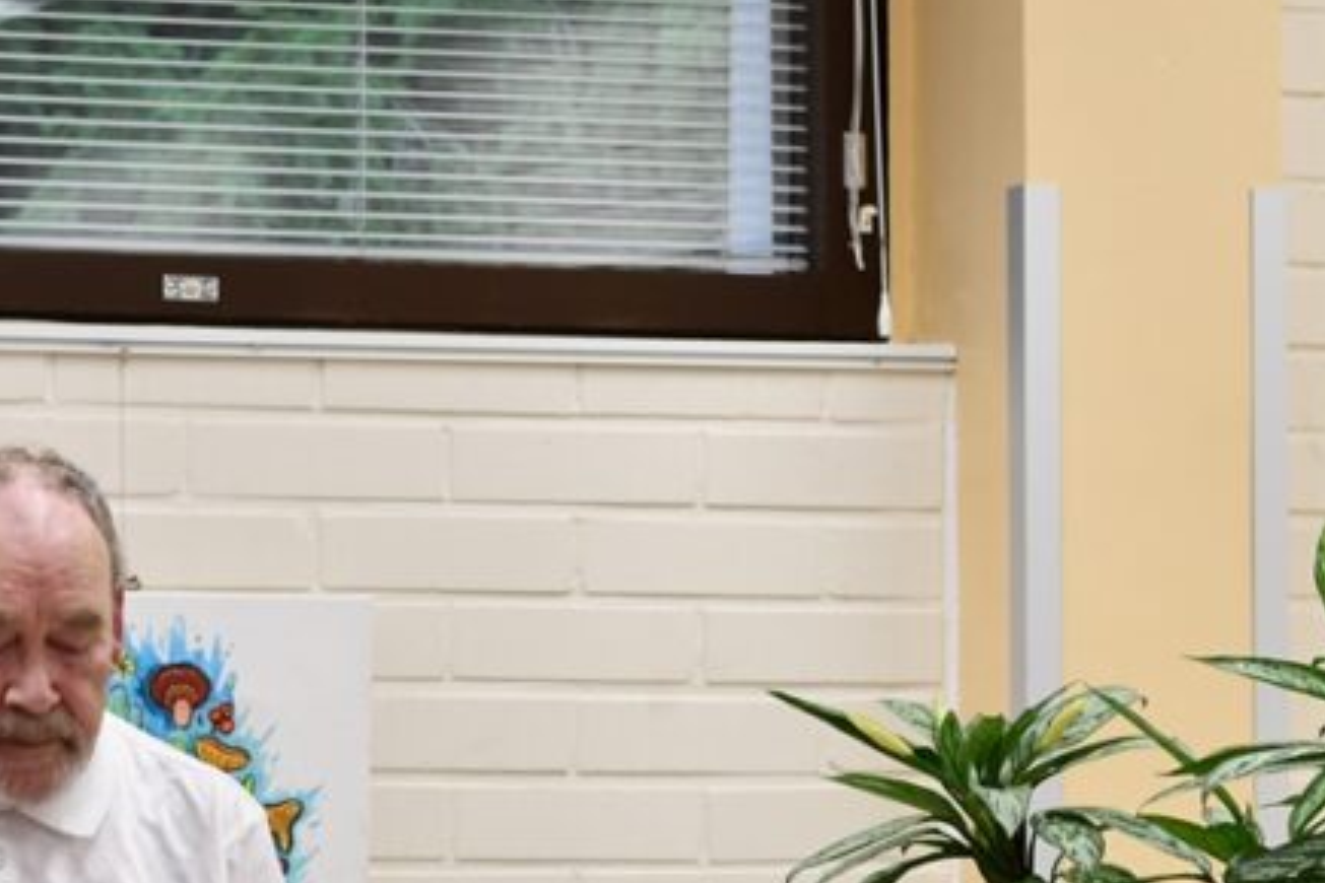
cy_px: 778
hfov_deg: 10.7
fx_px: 7103
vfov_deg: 7.1
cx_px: 624
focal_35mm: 193
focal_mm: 55
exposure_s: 1/60
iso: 640
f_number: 4
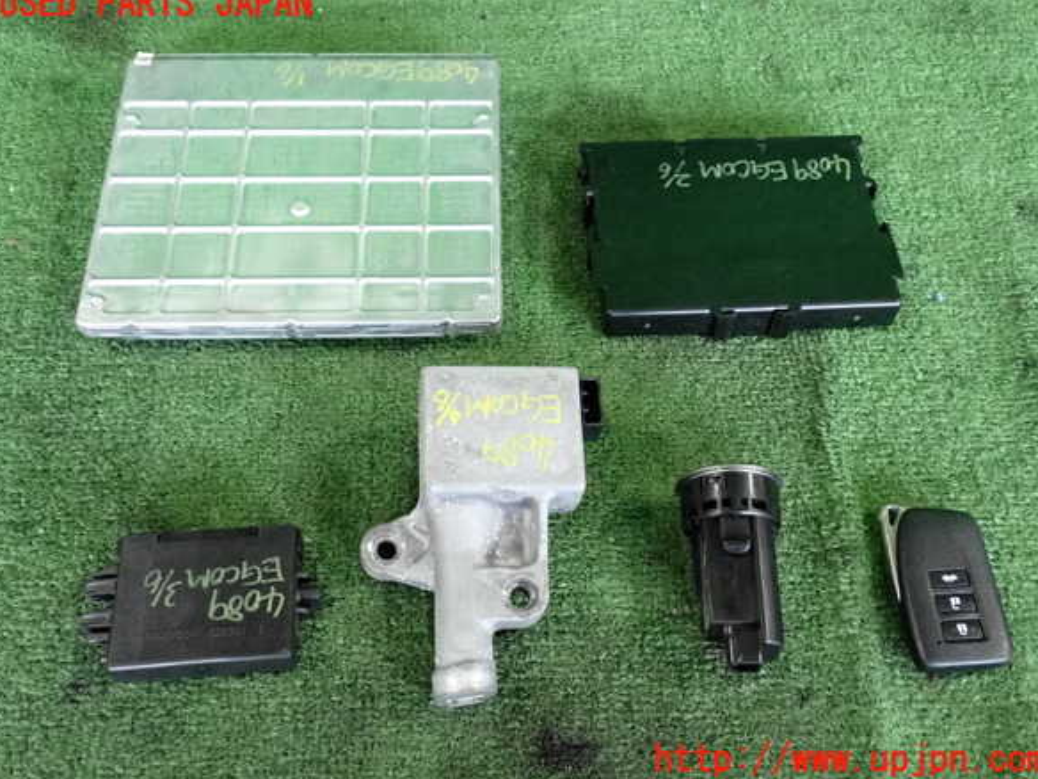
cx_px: 523
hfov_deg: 50.1
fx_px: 1109
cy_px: 382
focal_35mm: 37
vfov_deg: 38.7
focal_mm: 6.37
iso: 2000
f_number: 2.5
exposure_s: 1/125
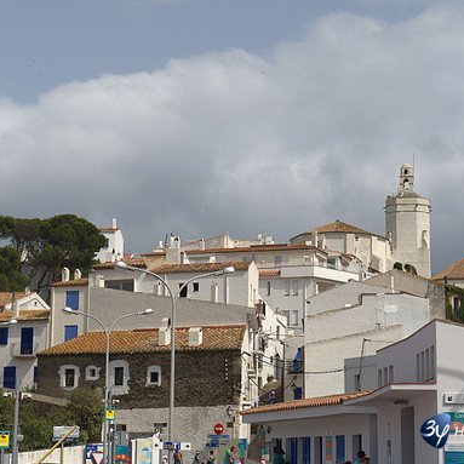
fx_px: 1365
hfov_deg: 19.3
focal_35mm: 90
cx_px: 173
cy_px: 233
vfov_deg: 19.3
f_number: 14
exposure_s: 1/800
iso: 400
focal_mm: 70
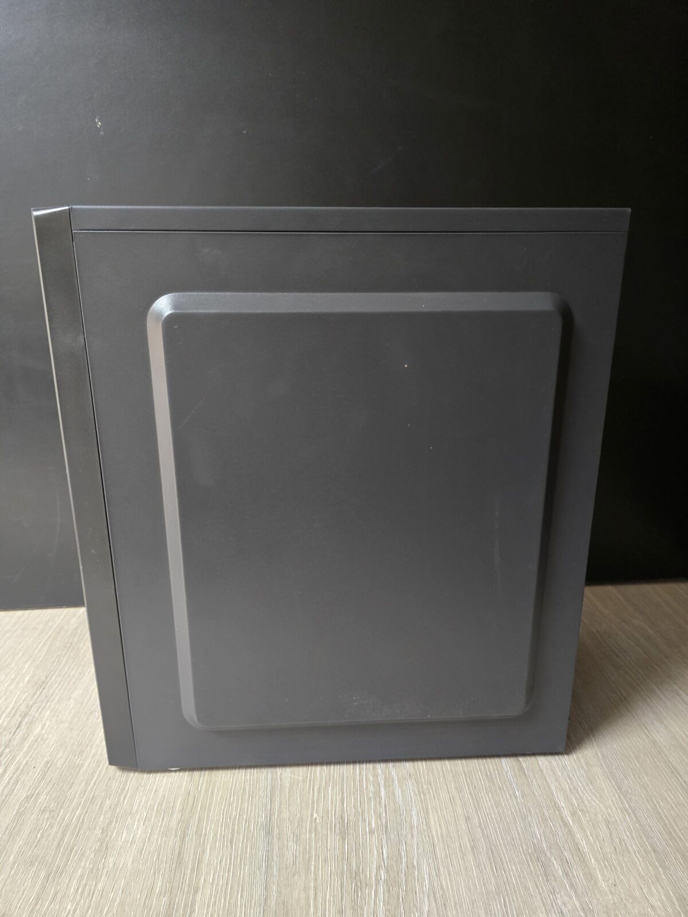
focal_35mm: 23
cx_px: 344
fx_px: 610
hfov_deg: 58.9
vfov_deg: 73.9
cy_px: 458
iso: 1000
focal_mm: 6.3
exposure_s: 1/60
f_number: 1.7
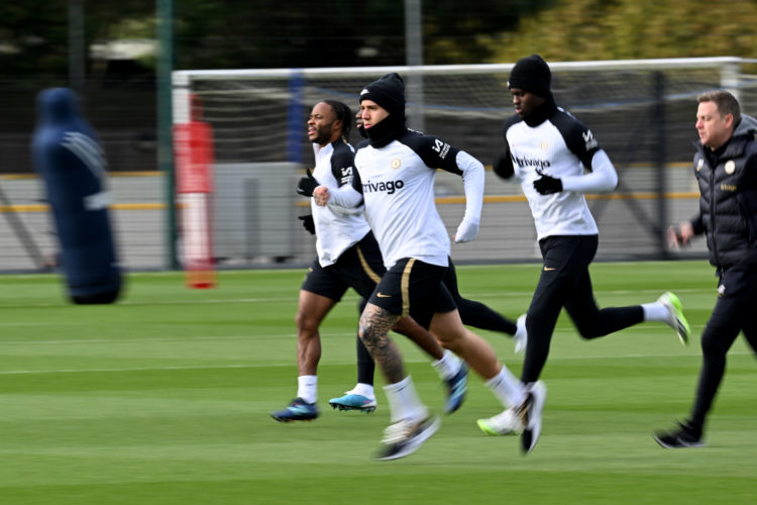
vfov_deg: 2.3
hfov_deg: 3.4
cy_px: 252
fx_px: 12616
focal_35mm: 600
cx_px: 378
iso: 100
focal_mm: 400
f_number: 11
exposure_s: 1/60
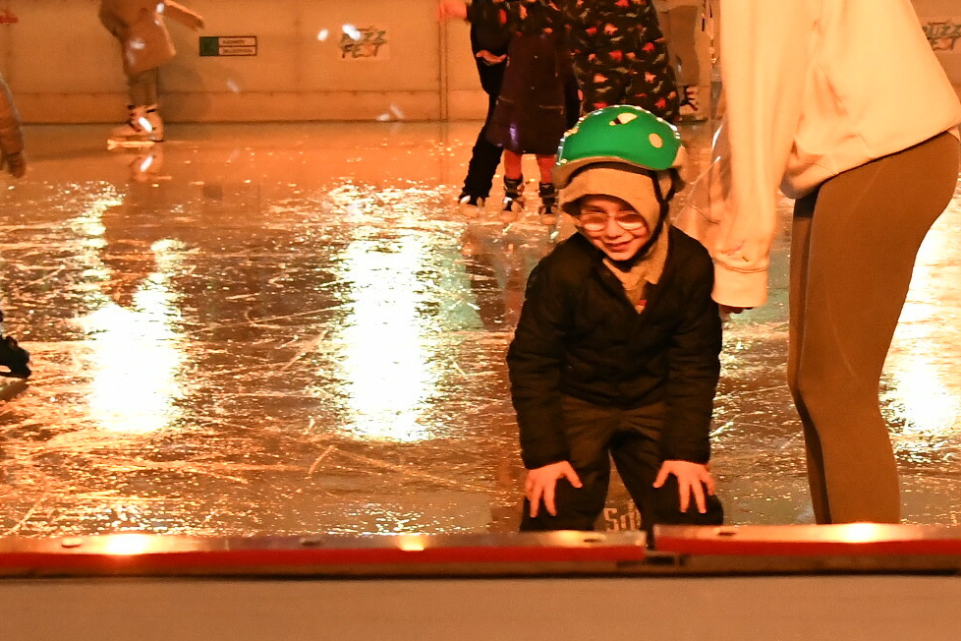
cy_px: 266
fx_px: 3043
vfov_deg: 12.0
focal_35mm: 114
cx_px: 743
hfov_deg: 17.8
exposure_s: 1/50
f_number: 4
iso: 4000
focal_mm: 27
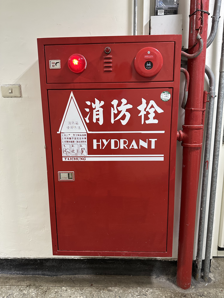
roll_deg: +1.2
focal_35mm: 24
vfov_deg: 71.6
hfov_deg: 56.8
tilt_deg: -10.1
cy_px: 149
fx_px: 207
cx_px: 112
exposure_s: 1/60
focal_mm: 6.86
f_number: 1.78
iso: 400
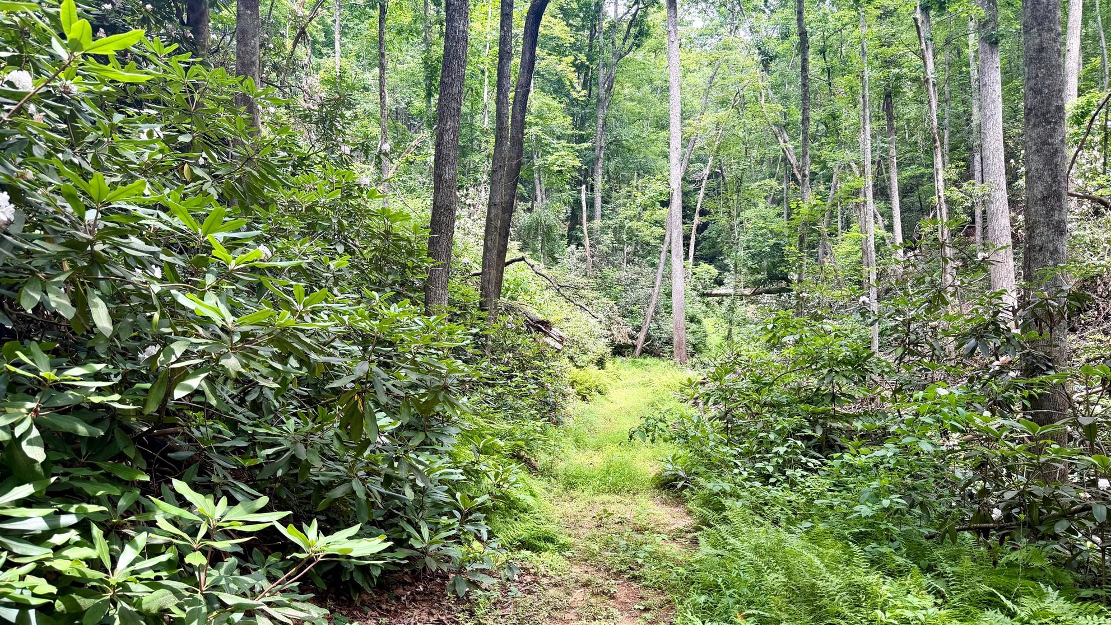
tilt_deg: -0.7
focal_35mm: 27
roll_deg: +2.9
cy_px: 375
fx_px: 795
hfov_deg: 69.8
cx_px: 568
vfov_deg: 42.7
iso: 64
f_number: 1.78
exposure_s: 1/156
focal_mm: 6.76
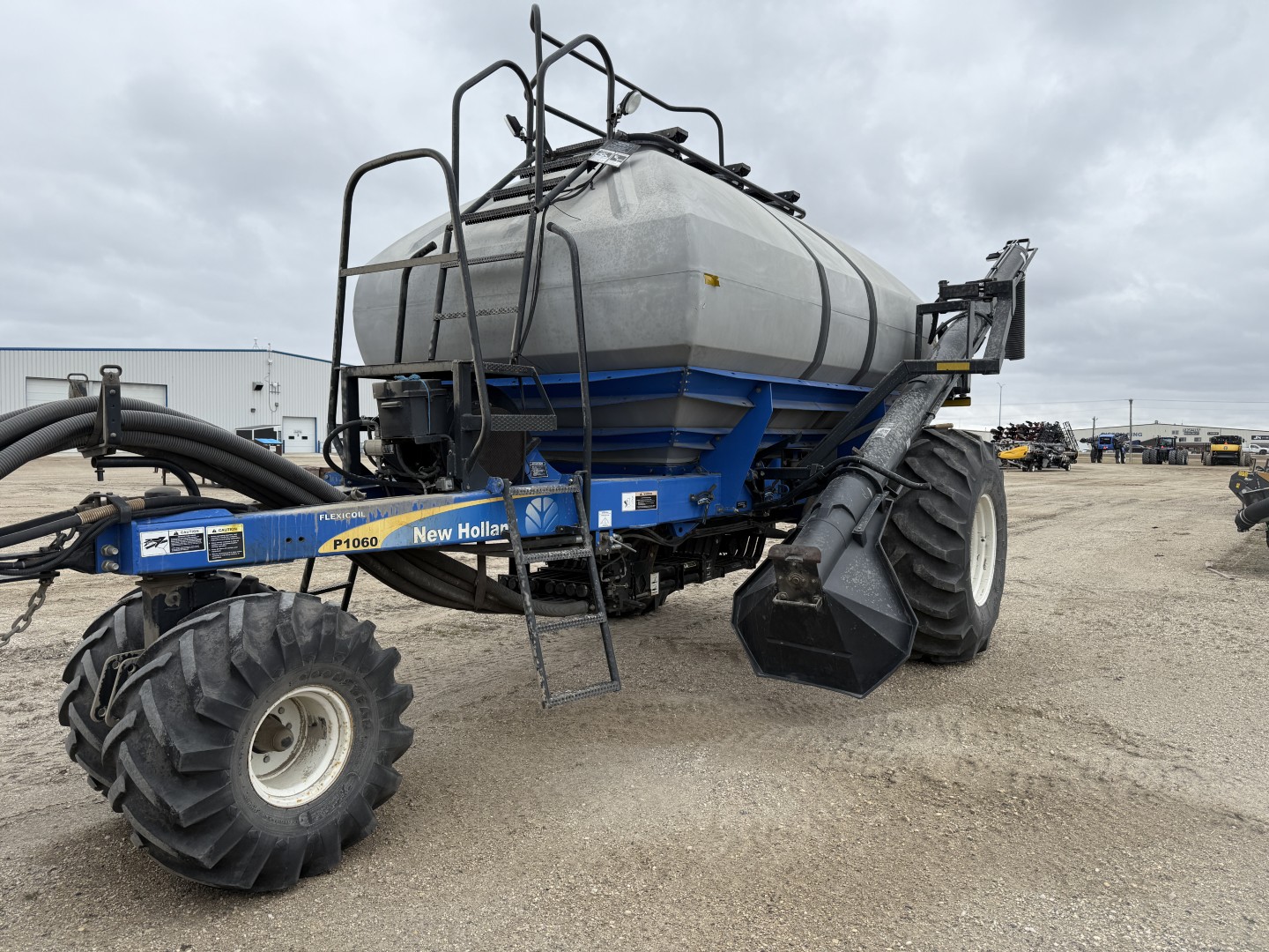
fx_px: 880
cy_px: 476
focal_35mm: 24
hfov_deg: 71.6
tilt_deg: -2.0
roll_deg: -0.4
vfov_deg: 56.8
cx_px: 634
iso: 80
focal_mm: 6.76
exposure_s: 1/2445
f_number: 1.78
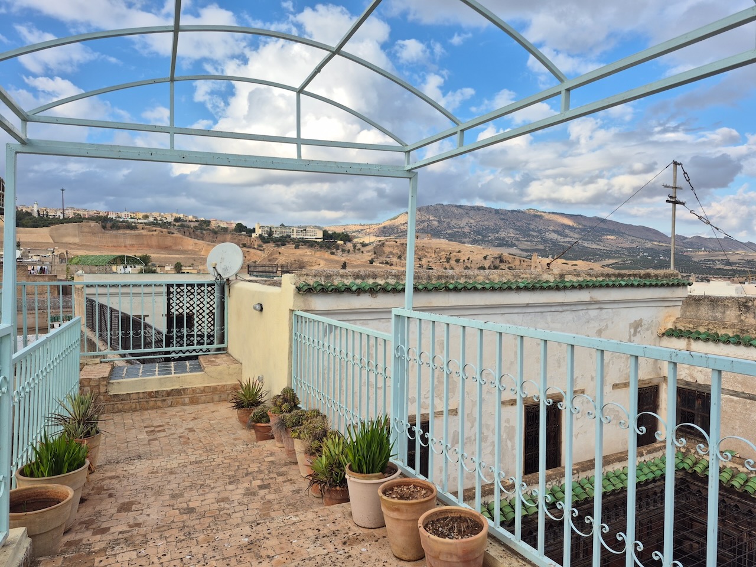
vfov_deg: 58.9
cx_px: 378
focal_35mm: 23
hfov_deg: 73.9
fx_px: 502
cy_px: 284
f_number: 1.8
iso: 25
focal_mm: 5.4
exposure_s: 1/1220
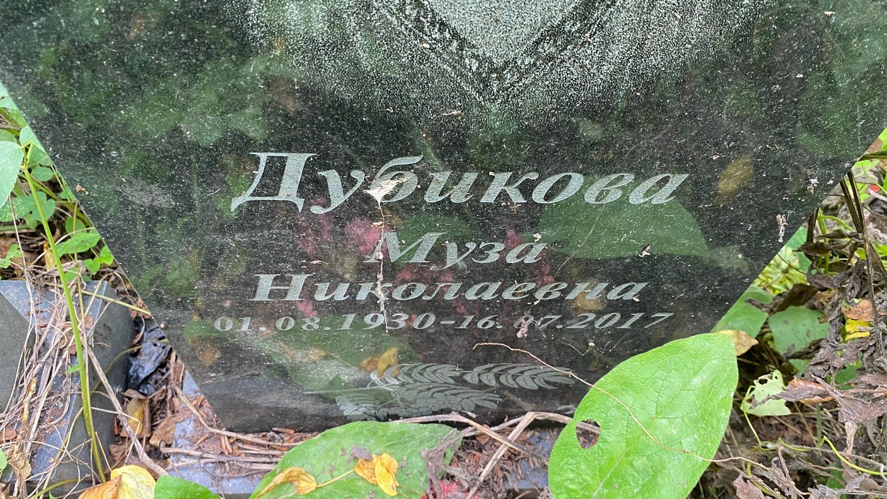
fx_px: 682
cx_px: 449
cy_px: 257
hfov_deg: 66.1
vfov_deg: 40.2
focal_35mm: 29
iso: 125
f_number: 1.8
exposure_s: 1/60
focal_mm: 4.25
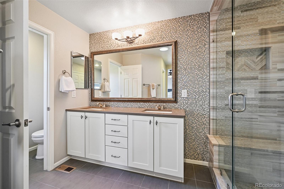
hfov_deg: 100.4
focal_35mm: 15
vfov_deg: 77.3
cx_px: 142
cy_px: 94
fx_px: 118
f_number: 10
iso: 400
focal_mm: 15
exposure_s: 1/3.33
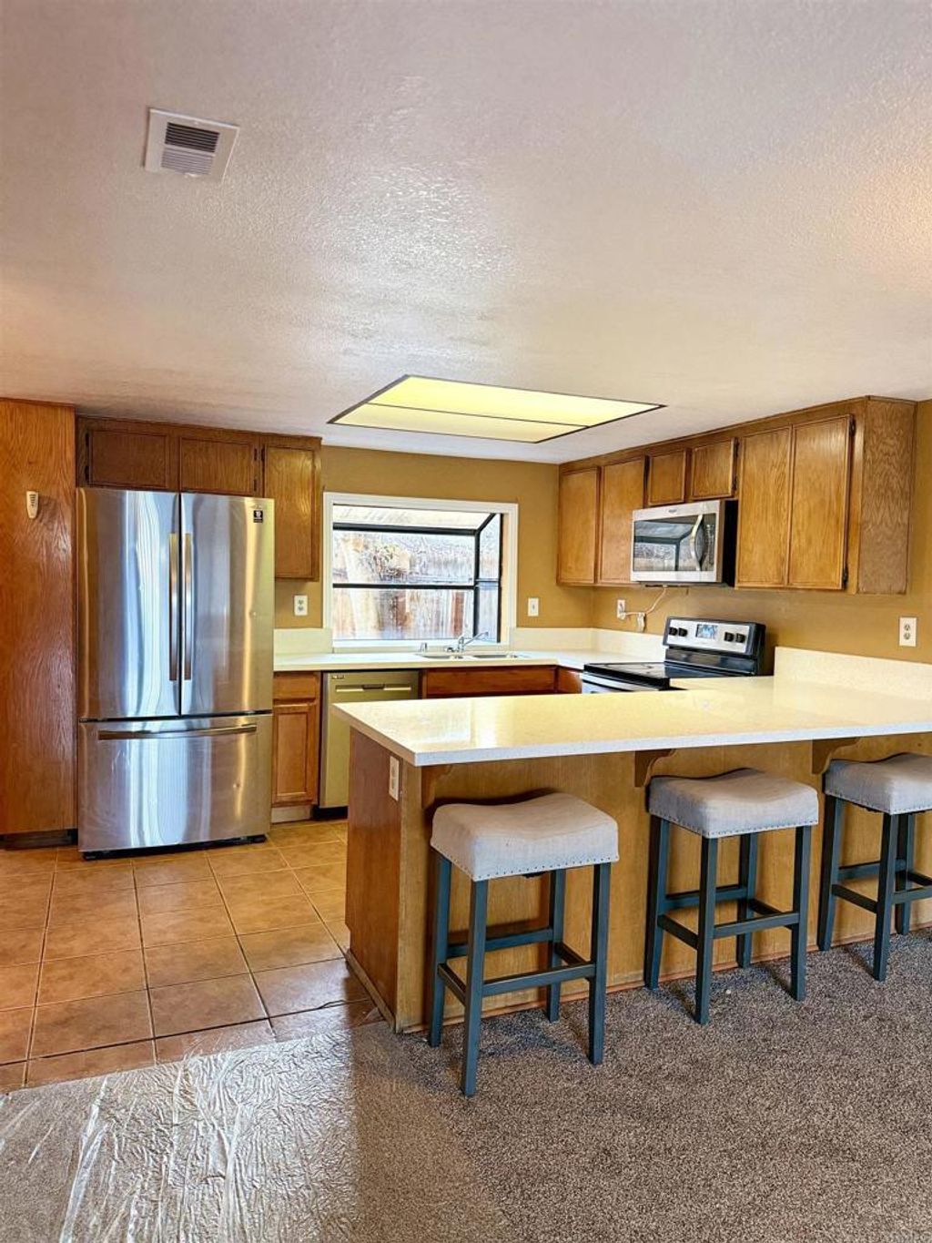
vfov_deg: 71.6
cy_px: 622
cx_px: 466
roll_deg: -1.4
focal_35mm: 24
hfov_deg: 56.8
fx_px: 861
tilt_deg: -2.6
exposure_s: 1/60
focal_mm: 6.76
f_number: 1.78
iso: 200
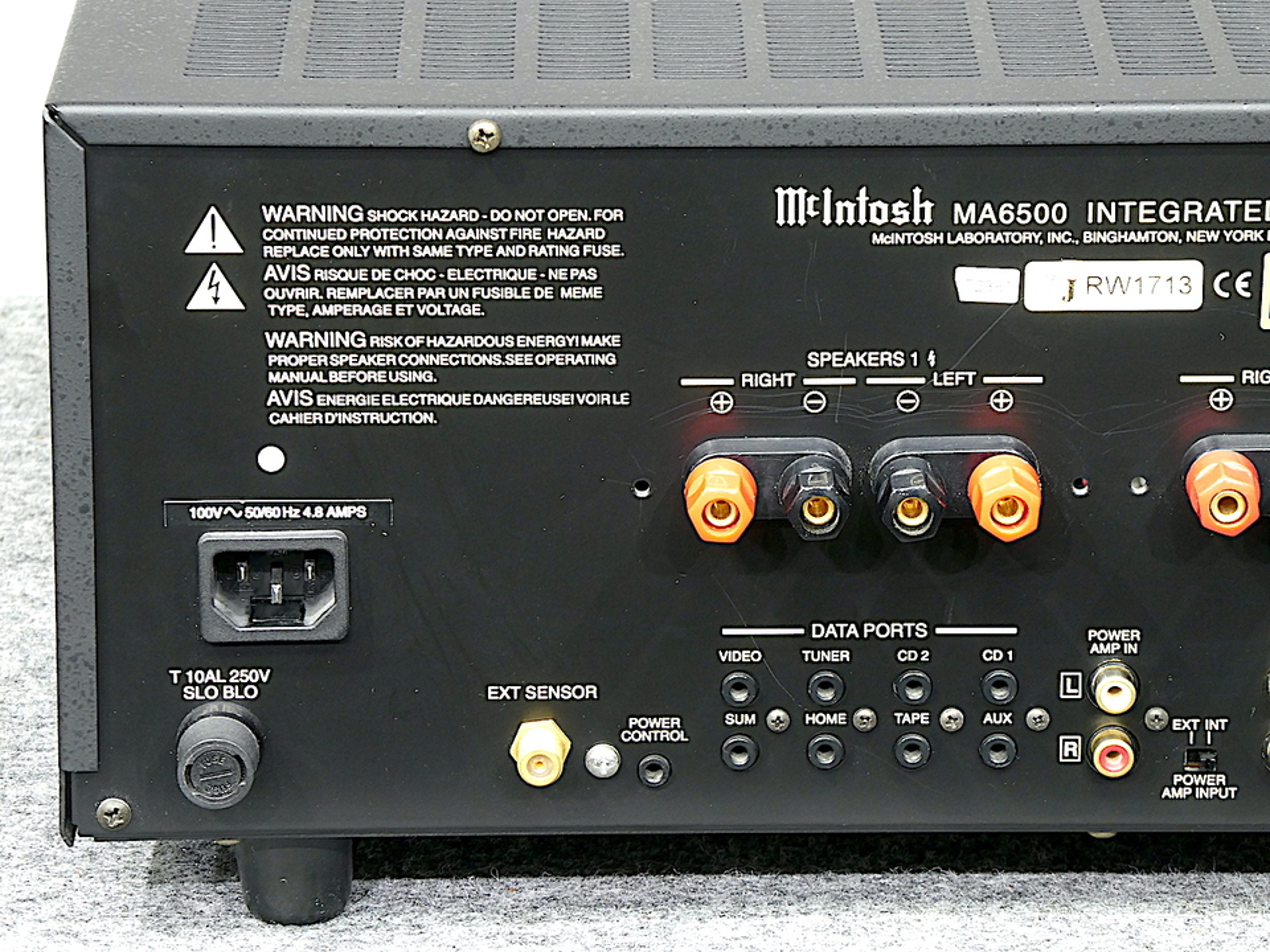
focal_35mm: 172
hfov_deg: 11.5
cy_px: 476
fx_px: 6310
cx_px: 635
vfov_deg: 8.6
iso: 200
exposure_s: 1/2
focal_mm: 30.9
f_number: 5.6
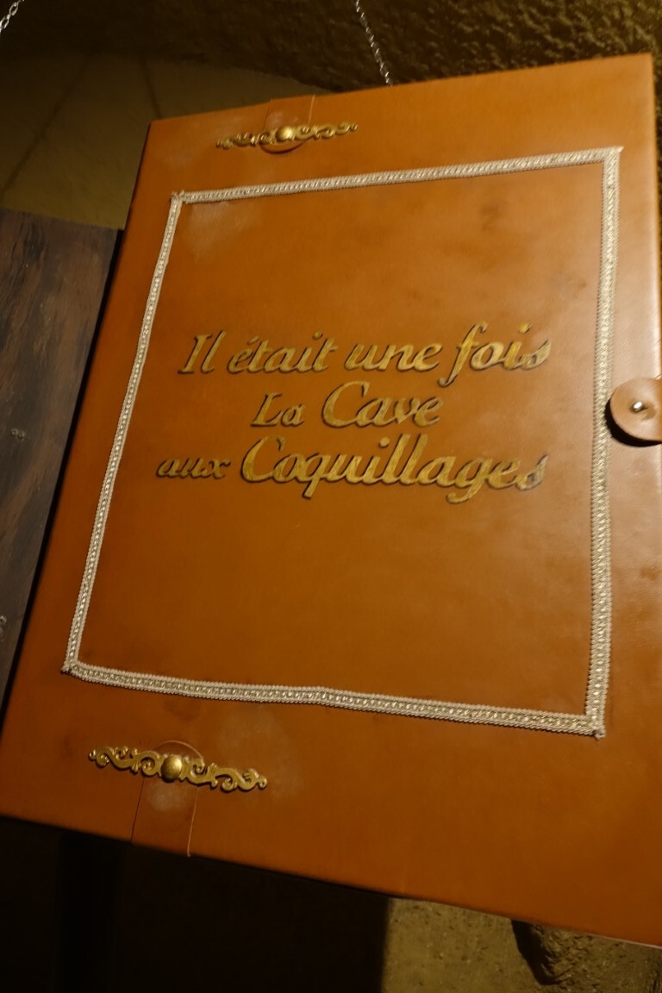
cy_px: 496
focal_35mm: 24
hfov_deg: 53.1
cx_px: 331
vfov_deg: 73.7
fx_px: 662
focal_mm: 8.8
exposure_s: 1/10
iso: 800
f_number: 2.8
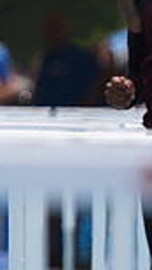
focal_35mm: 2349
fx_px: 16859
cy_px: 24
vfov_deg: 0.9
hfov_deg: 0.5
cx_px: -287
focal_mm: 600
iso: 500
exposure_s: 1/2500
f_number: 6.3
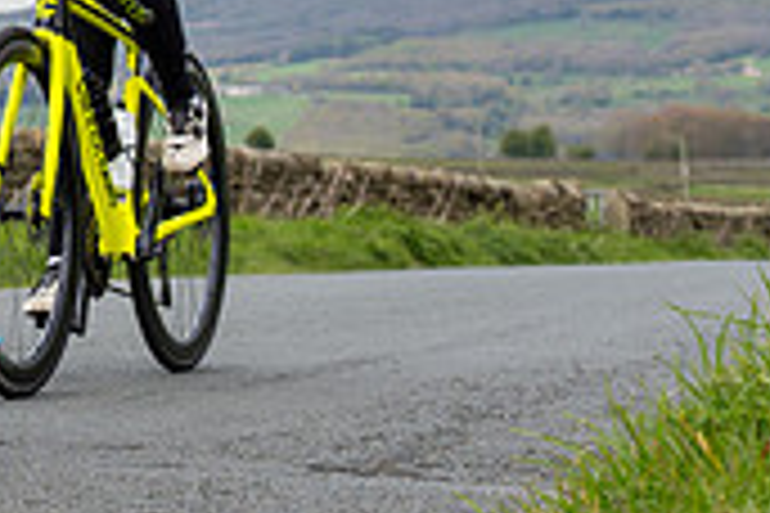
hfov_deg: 12.7
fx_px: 3315
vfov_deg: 8.6
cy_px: -268
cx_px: -311
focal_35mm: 155
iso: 200
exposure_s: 1/640
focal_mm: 42
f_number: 4.5
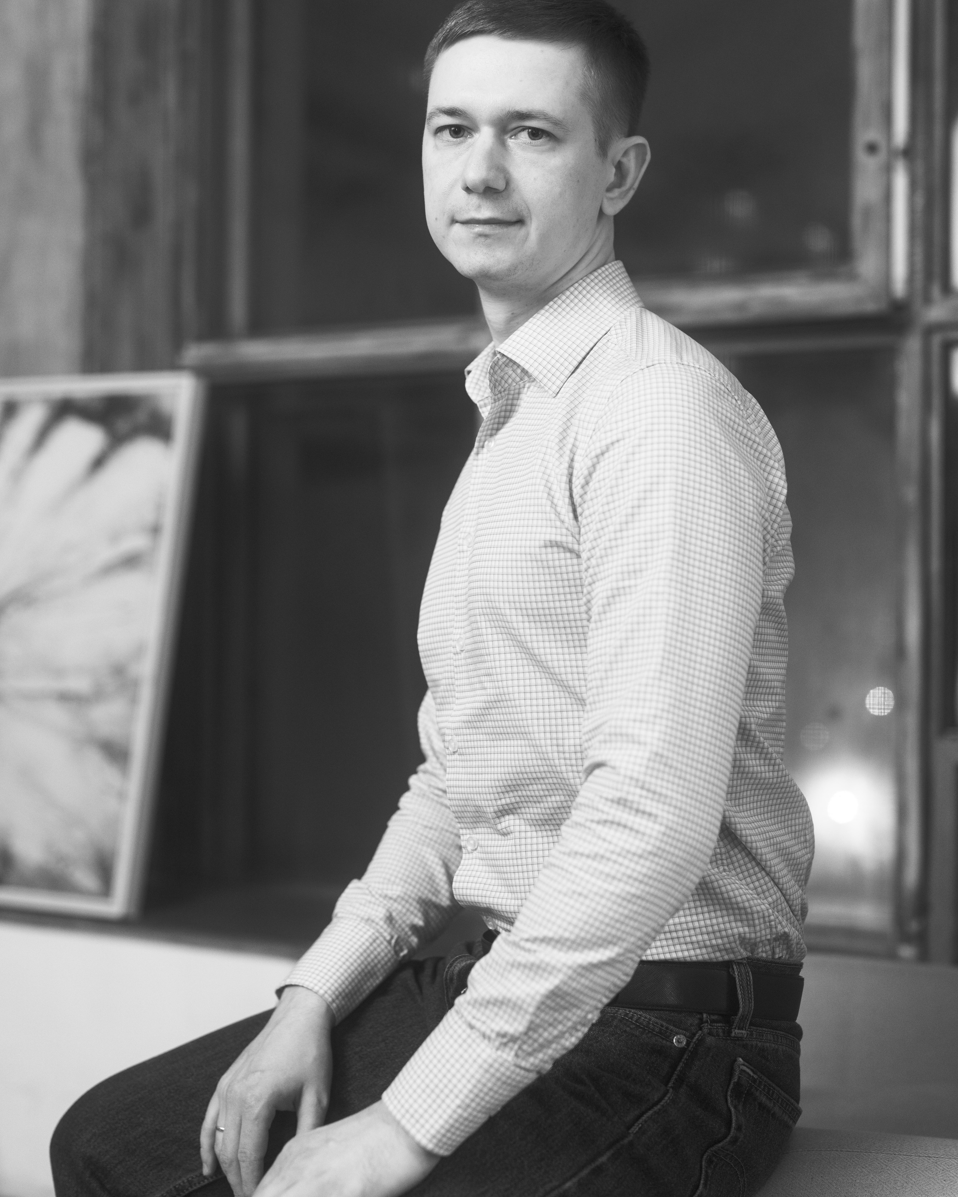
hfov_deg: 26.7
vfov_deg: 33.0
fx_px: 2020
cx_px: 477
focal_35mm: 57
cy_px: 577
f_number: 2.2
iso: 1000
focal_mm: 50
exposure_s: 1/60
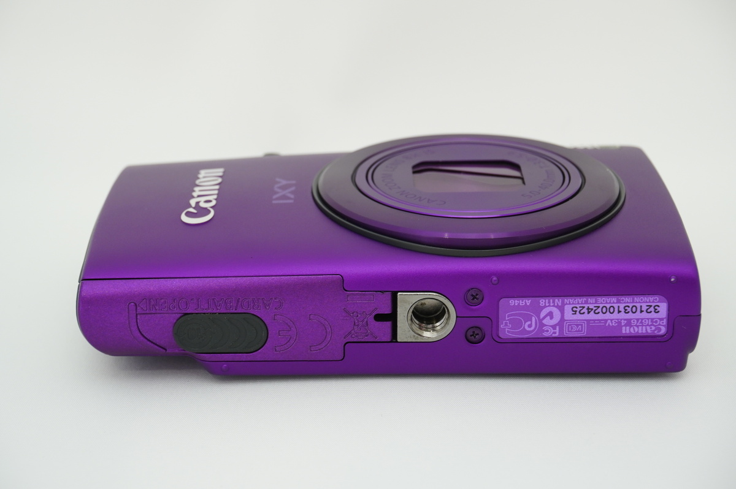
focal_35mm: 70
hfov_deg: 28.7
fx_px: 1440
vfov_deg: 19.3
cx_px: 368
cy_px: 244
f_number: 11
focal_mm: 47
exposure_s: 1/5
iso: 400
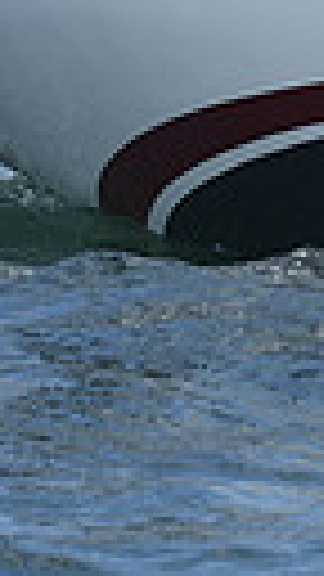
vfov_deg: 3.4
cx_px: 1292
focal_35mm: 641
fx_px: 9790
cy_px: -38
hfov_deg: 1.9
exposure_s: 1/1250
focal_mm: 135
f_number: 5.6
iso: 250
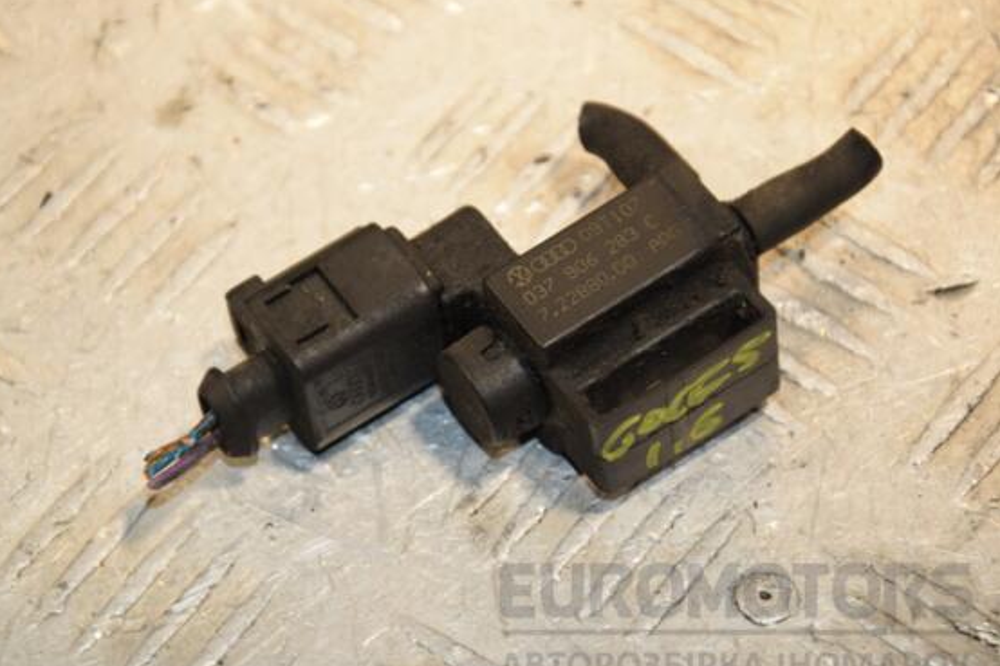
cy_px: 350
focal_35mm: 171
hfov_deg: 12.1
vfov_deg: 8.0
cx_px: 466
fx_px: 4736
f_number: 6.3
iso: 800
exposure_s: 1/200
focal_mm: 105
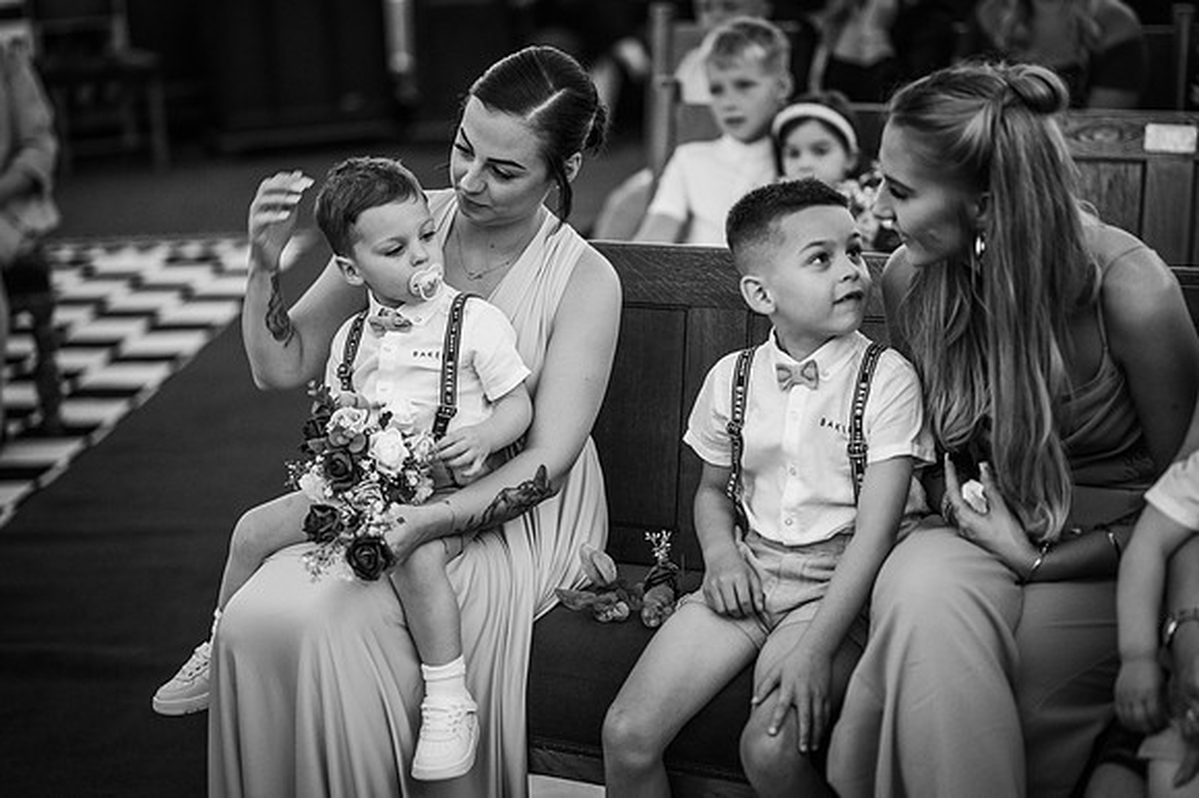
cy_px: 399
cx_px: 600
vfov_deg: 16.1
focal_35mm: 85
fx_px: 2829
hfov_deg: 23.9
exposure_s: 1/200
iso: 1000
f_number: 1.8
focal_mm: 85
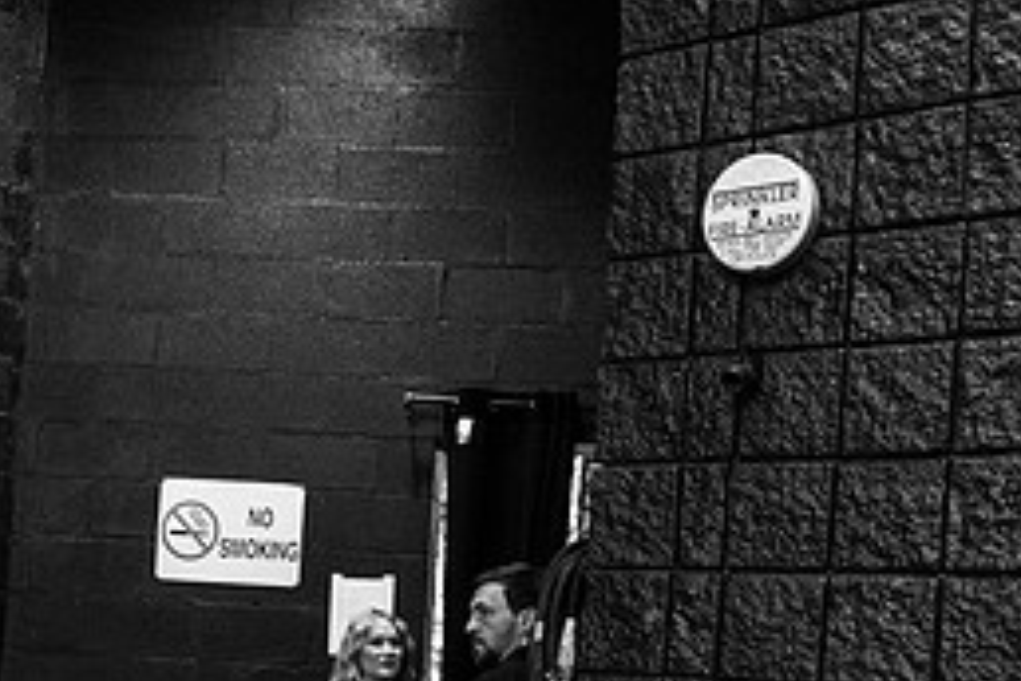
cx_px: 463
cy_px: 643
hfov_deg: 36.8
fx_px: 1531
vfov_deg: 24.2
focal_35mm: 54
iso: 1000
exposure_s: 1/160
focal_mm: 24
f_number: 3.2
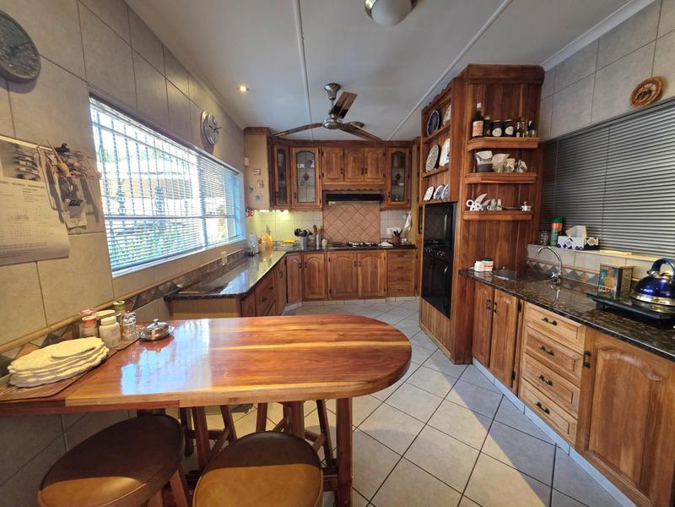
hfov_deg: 106.2
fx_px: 253
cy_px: 254
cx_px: 338
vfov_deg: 89.9
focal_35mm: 13
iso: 250
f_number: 1.9
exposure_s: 1/101
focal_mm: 2.2
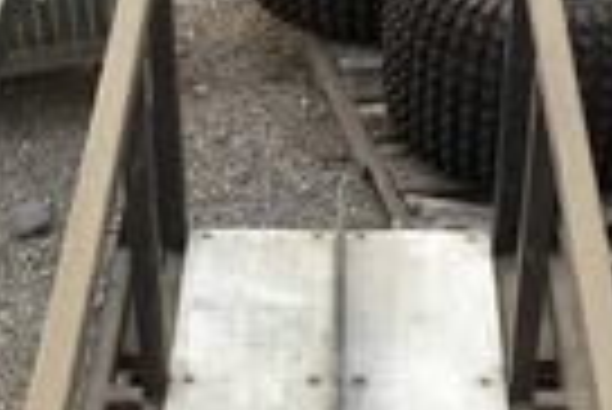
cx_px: 374
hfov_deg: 21.4
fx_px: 1617
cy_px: 446
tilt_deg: -41.6
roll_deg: +2.1
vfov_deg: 14.1
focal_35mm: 95
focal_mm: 3.3
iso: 40
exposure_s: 1/120
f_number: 2.4
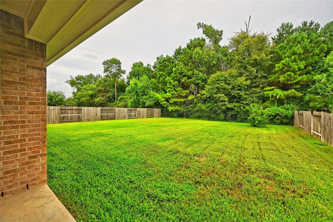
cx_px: 166
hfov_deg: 104.3
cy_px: 111
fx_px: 129
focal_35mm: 14
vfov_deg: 81.1
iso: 400
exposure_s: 1/320
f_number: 8
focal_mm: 14
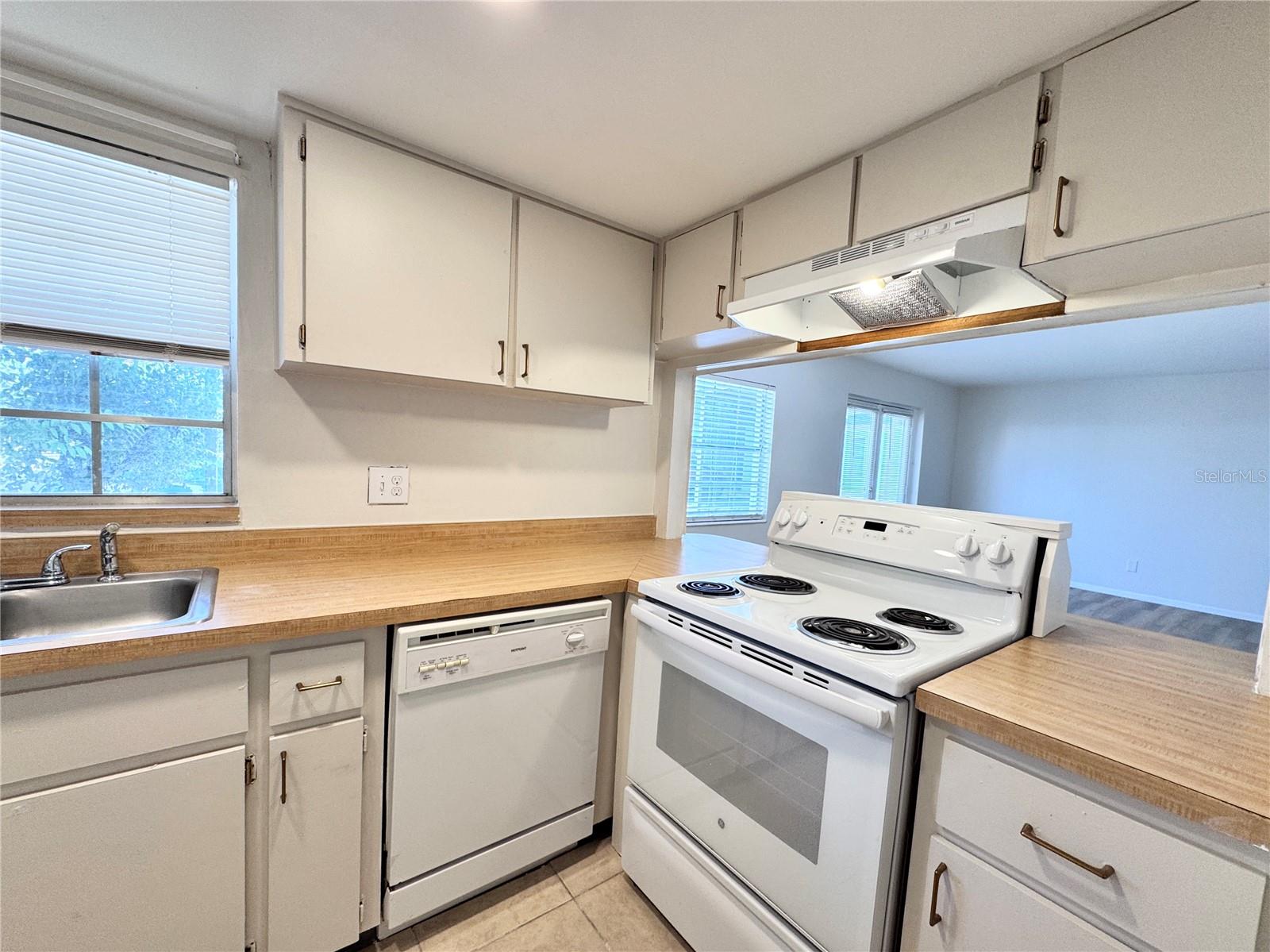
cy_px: 476
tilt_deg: -2.8
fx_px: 513
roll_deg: -3.0
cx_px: 635
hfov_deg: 102.1
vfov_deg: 85.6
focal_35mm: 14
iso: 80
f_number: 2.2
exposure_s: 1/120
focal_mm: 2.22
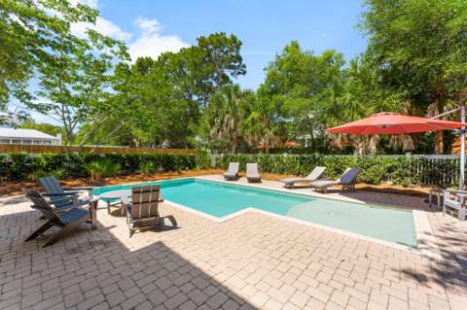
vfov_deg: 78.7
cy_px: 155
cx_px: 234
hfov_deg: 102.0
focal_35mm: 15
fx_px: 189
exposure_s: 1/640
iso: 400
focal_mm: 14.6
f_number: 8
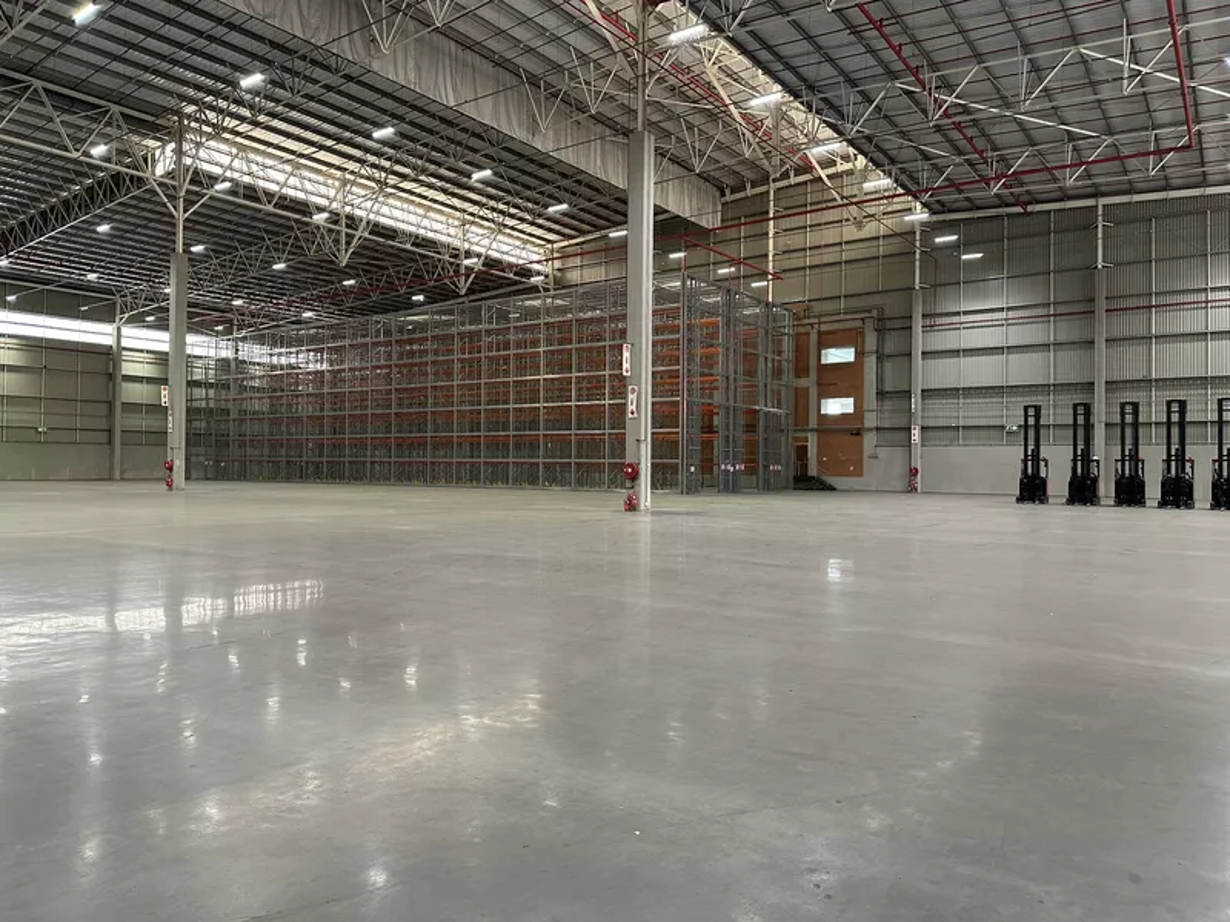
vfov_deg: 56.8
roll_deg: -0.7
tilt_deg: +0.8
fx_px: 853
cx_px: 615
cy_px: 461
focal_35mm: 24
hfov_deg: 71.6
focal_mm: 6.86
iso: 250
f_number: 1.78
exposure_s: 1/50
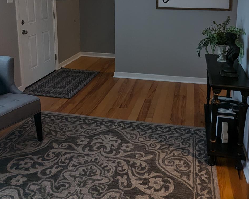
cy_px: 29
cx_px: 151
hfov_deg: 52.4
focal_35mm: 34
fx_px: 251
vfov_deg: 40.8
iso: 45
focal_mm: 2.35
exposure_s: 1/40
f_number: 2.2
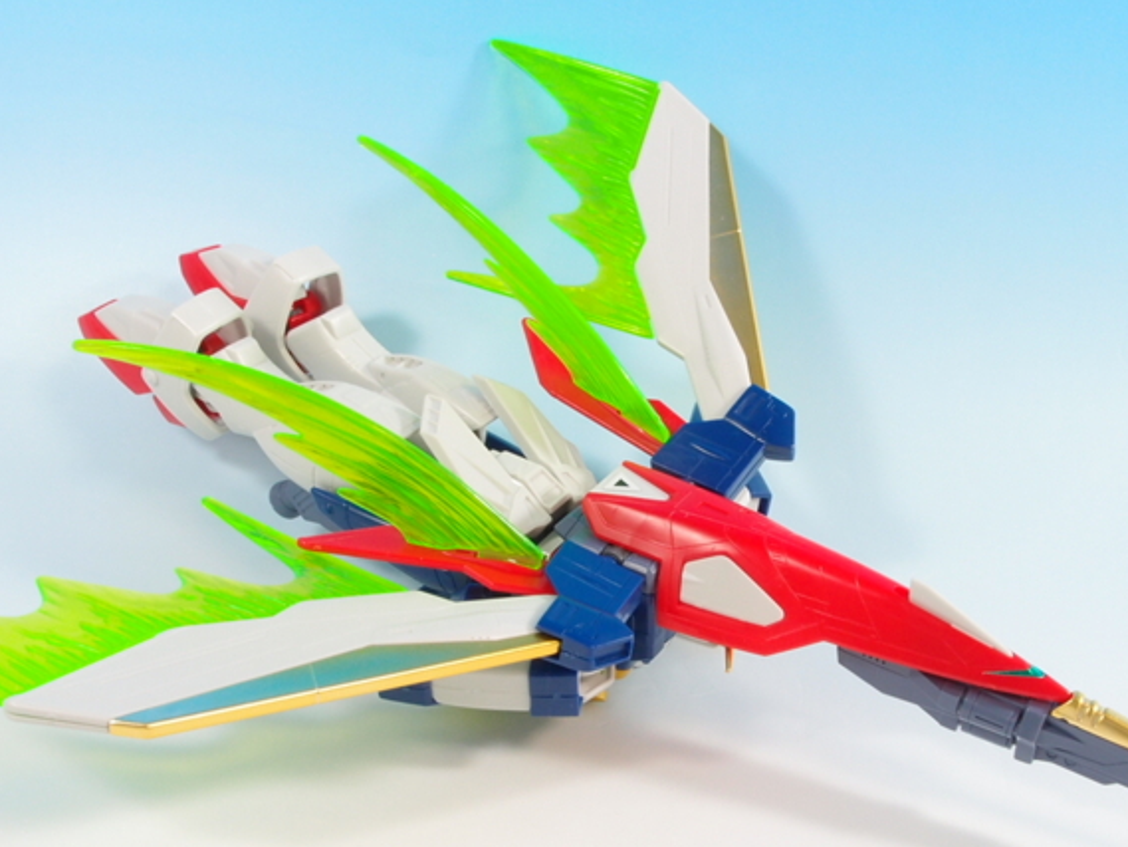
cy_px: 567
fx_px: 1467
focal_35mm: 45
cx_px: 662
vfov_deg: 31.9
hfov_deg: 41.9
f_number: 8
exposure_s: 1/2.5
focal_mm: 6.87
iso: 100
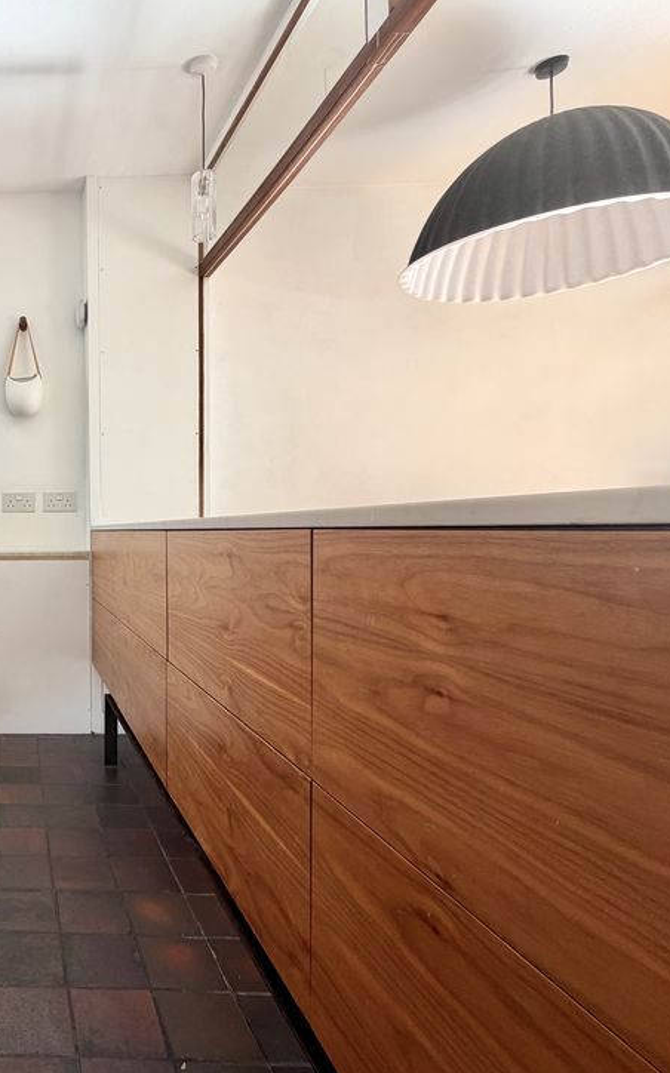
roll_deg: +0.6
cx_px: -9
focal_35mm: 21
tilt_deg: -0.8
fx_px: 614
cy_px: 542
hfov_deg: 47.0
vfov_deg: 82.3
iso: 64
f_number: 2.2
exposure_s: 1/121
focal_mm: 2.22
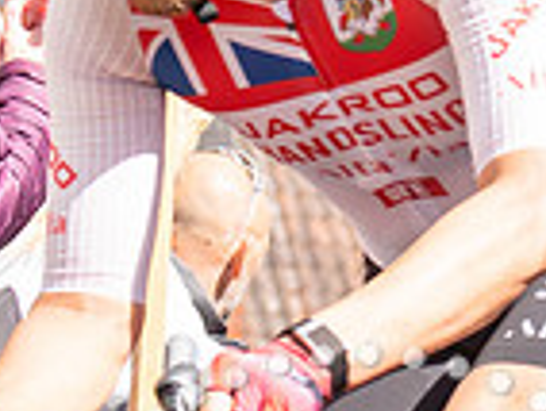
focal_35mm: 482
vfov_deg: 3.1
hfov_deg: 4.0
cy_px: 141
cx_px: 1603
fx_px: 7615
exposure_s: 1/1000
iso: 320
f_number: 5
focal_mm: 70
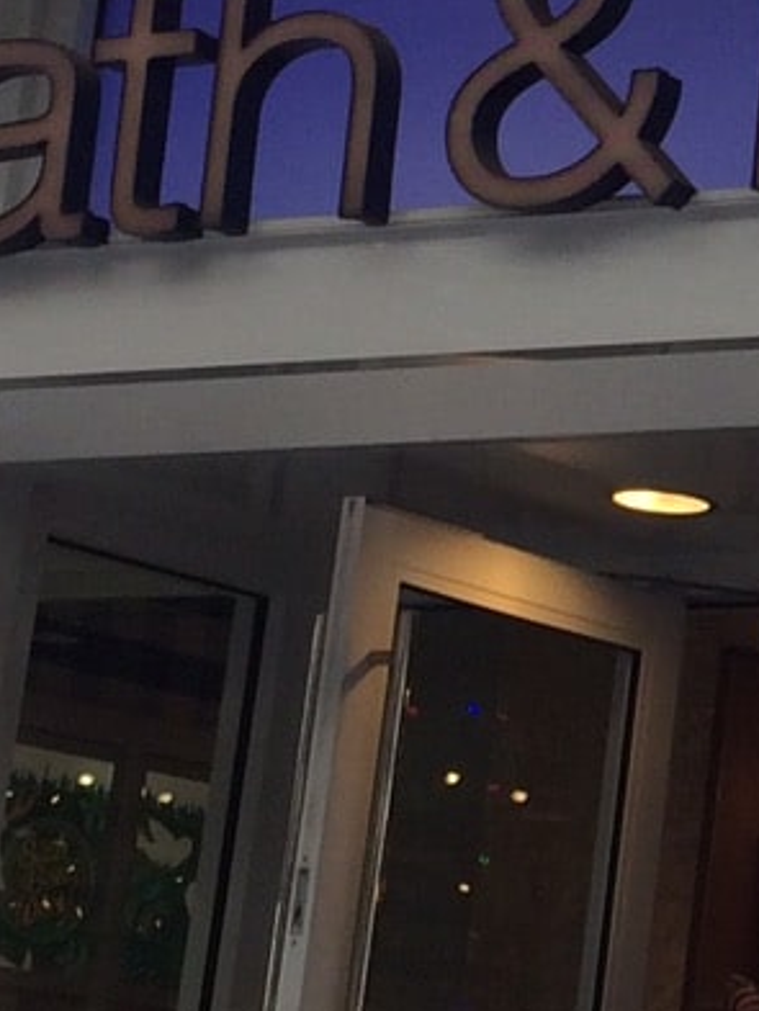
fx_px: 4412
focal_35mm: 151
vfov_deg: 13.1
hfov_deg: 9.0
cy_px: 327
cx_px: 1765
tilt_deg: +12.5
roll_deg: -1.9
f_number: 2.2
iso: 32
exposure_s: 1/258
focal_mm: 4.15
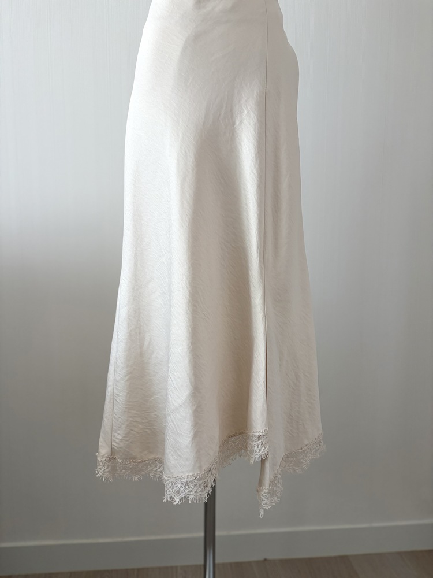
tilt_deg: -5.2
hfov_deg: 53.1
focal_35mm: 26
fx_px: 434
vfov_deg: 67.3
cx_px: 216
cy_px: 289
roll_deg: -0.7
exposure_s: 1/99
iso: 125
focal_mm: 5.96
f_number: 1.6
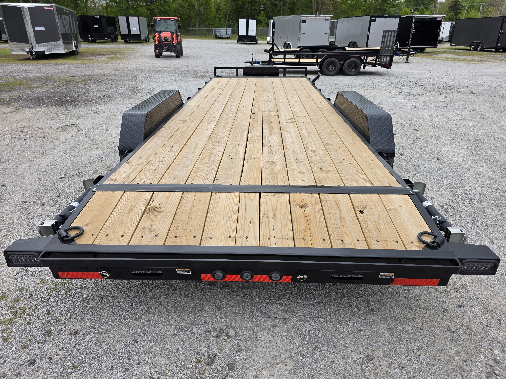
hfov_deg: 73.9
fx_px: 336
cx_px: 253
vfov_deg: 58.9
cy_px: 190
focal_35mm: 23
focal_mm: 6.3
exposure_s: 1/2339
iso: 80
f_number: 1.7
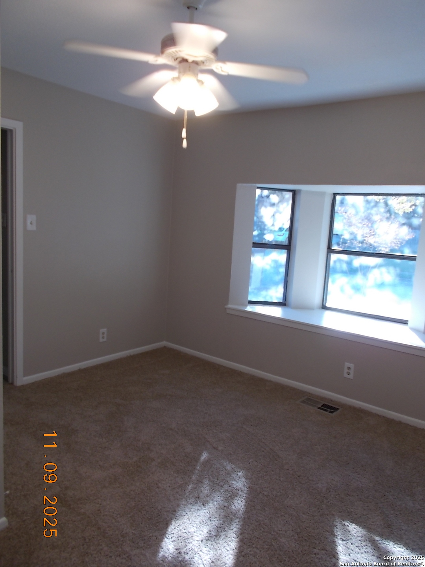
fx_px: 426
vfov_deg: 67.3
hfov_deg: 53.1
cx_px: 212
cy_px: 284
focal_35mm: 26
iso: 100
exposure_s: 1/25
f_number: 3.2
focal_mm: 4.6
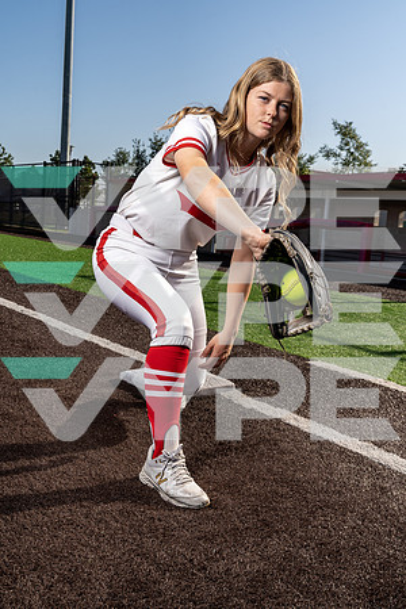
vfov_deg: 50.7
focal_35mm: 38
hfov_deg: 35.1
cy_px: 304
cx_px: 203
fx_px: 643
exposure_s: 1/250
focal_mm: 38
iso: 100
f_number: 9
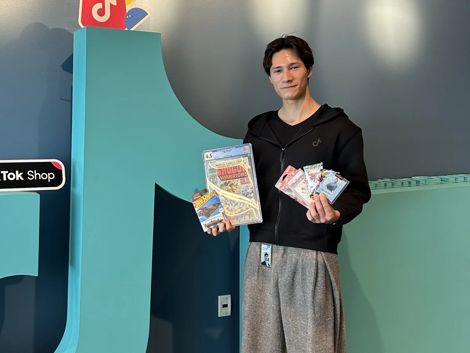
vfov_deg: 56.8
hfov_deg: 71.6
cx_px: 235
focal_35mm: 24
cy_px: 176
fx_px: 326
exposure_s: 1/60
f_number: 1.78
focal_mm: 6.86
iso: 160
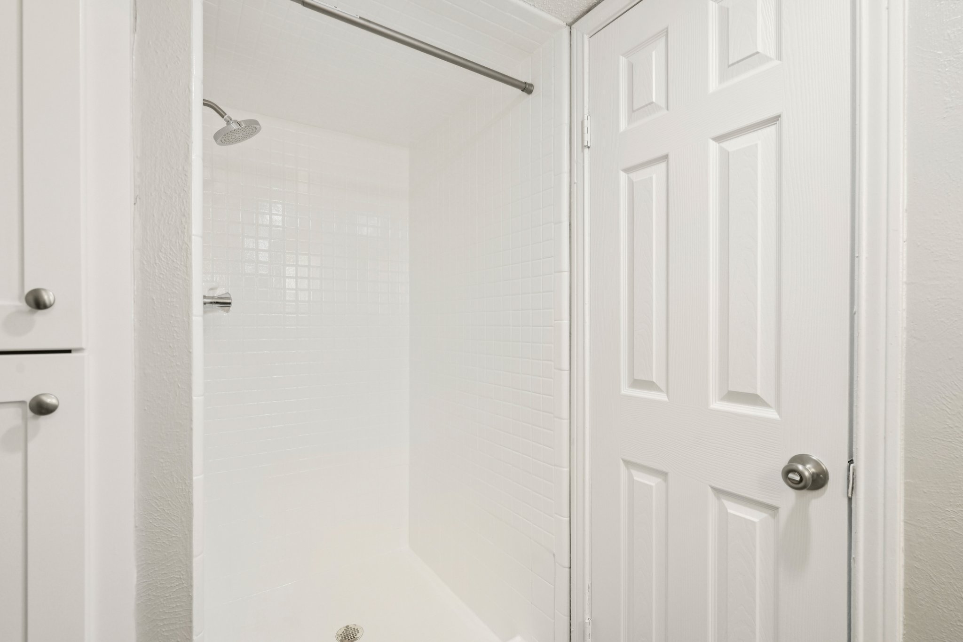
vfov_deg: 73.7
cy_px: 321
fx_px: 428
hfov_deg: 96.7
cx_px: 482
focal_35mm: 16
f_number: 8
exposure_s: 1/30
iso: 320
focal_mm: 16
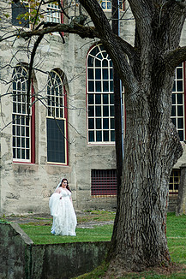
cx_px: 115
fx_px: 1552
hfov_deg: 6.9
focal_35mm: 200
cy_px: 122
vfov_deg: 10.3
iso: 200
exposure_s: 1/1250
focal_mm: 145
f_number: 2.8
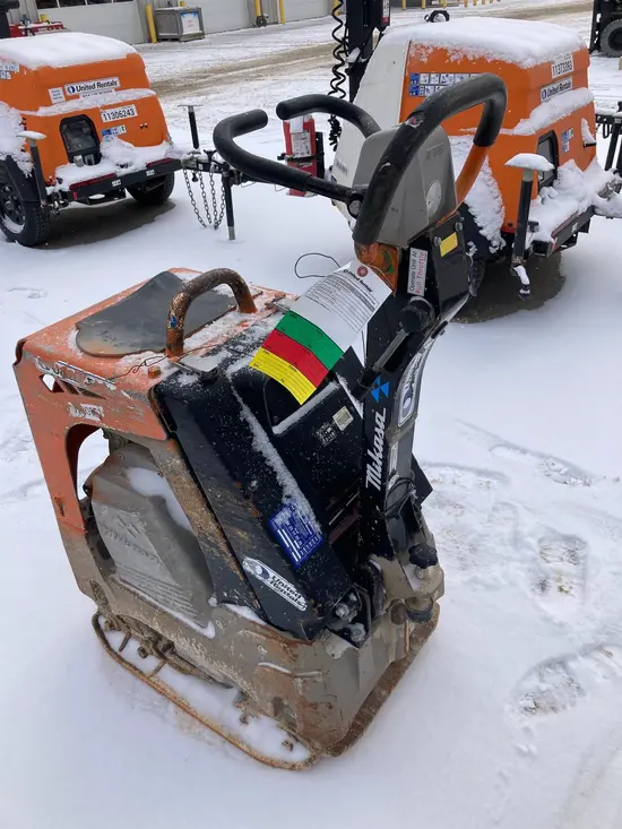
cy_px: 414
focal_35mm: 28
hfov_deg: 49.8
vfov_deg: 63.4
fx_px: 671
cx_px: 311
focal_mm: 3.99
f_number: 1.8
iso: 20
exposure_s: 1/1230
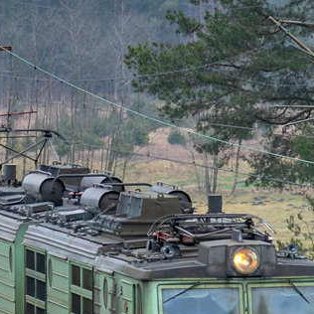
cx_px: -60
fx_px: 4969
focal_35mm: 484
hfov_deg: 3.6
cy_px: 244
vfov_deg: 3.6
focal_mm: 75
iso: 400
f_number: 6.3
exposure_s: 1/320
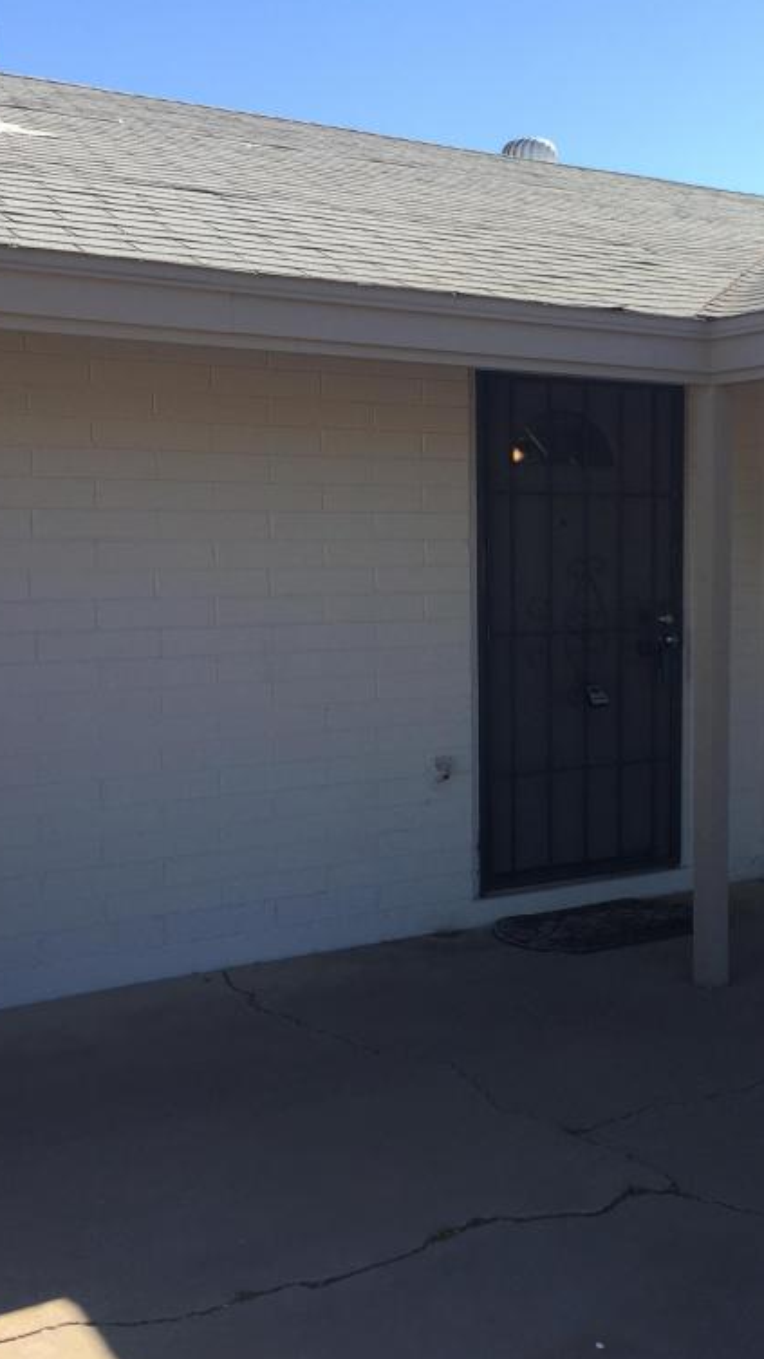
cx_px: 639
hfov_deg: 27.0
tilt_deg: -4.4
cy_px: 683
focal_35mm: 43
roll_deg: -1.7
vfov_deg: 47.4
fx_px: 1549
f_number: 2.2
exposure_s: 1/942
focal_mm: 4.15
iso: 32
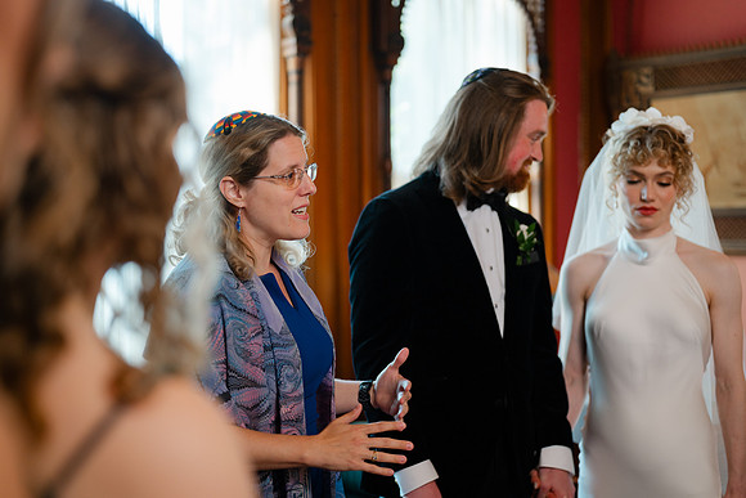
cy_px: 249
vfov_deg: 27.0
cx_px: 373
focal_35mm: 50
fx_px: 1036
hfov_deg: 39.6
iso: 100
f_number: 1.8
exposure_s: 1/100
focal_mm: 50
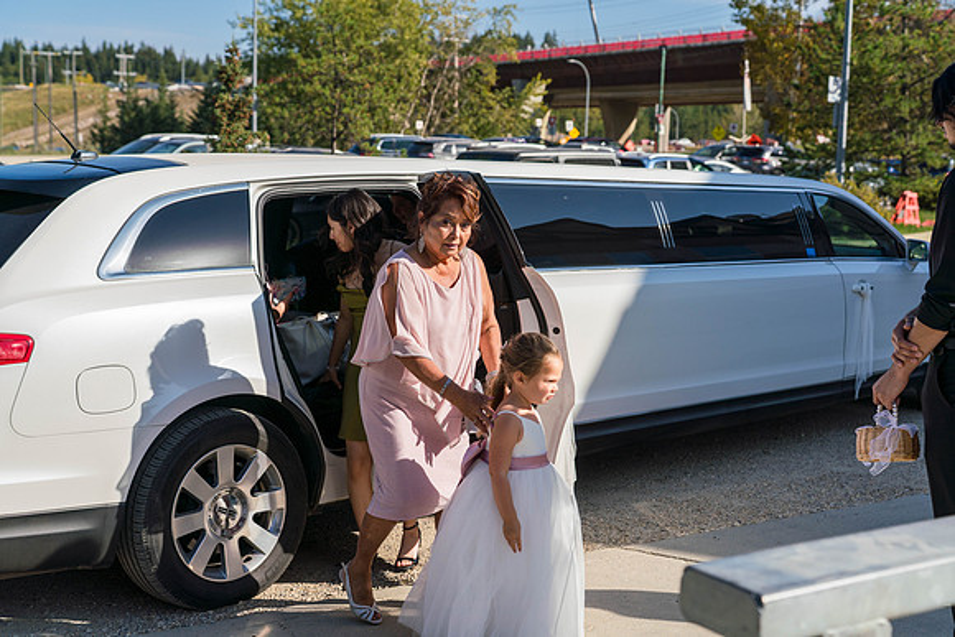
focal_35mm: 48
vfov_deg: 28.1
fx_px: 1274
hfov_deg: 41.1
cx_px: 478
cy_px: 318
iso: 250
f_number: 4
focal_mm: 48
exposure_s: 1/2500
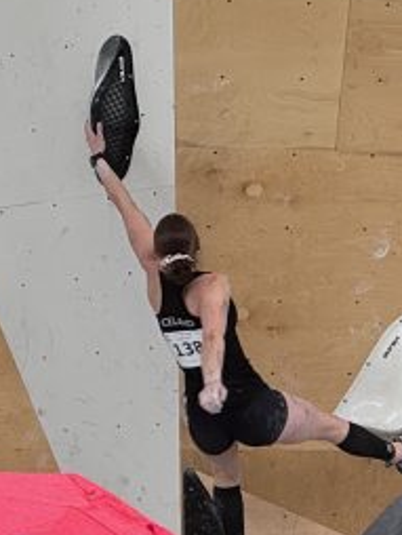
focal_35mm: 303
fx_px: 4684
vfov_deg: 6.5
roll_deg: +1.1
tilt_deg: +6.8
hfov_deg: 4.9
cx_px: 225
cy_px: 220
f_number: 2.8
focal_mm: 9
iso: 25
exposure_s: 1/317
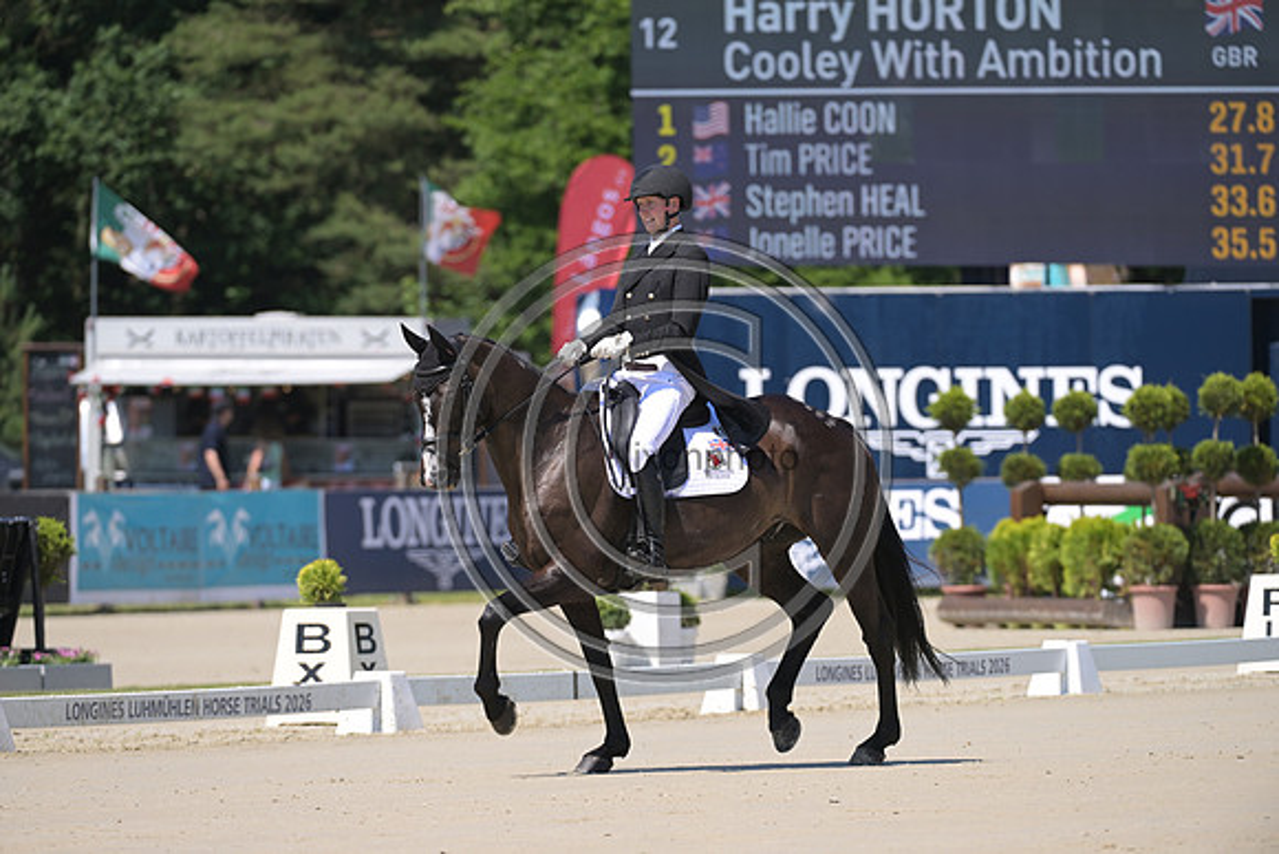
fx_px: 11726
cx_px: 640
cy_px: 427
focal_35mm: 330
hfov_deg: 6.2
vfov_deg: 4.2
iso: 320
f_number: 5
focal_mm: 330
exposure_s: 1/1250
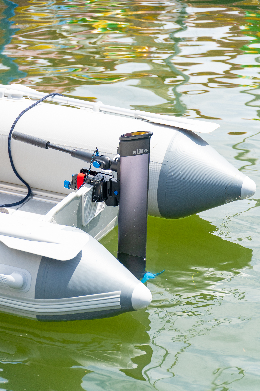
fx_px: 1105
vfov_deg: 20.0
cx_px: 130
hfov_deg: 13.4
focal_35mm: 102
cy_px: 196
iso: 100
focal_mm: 68
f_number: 4
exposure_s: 1/800
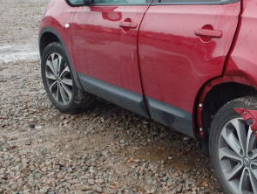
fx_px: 483
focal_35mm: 65
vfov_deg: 22.6
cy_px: 99
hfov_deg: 28.0
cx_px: 256
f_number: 4.1
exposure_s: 1/60
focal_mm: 5.4
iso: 160
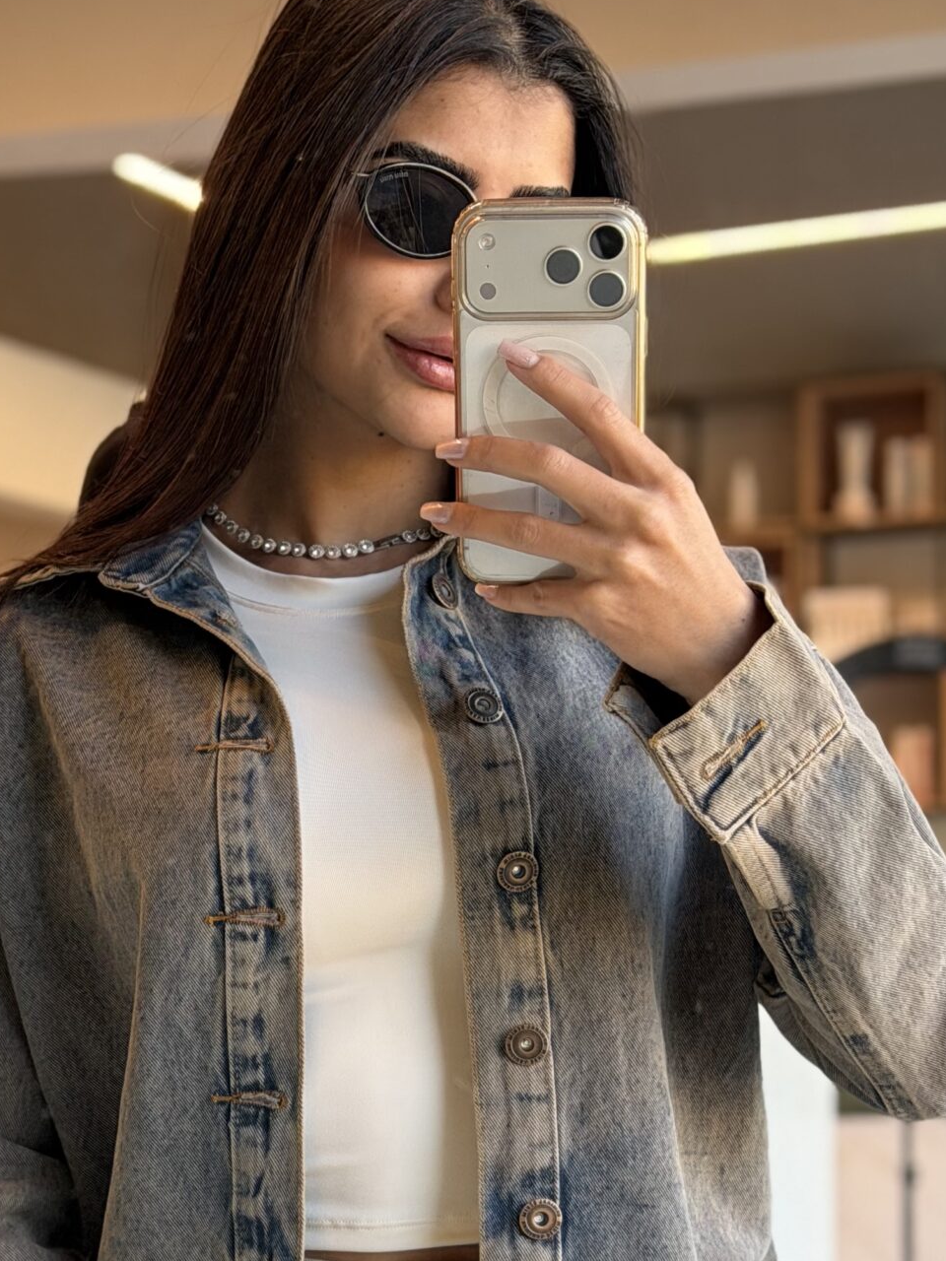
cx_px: 321
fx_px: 3498
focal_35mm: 96
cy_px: 1089
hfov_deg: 15.4
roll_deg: +3.1
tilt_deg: -22.1
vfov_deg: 20.1
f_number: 1.78
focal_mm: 6.76
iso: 100
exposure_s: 1/77
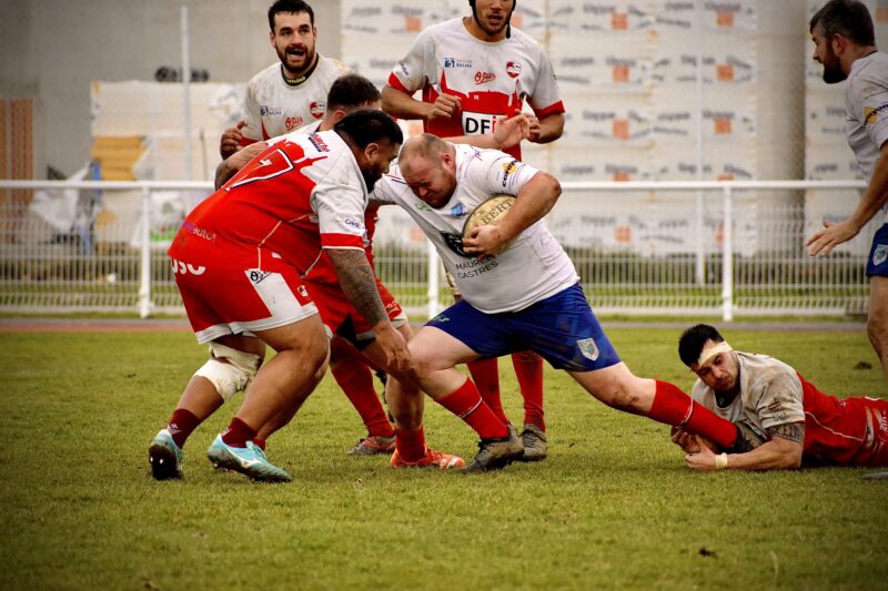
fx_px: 11097
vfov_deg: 3.1
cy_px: 296
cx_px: 444
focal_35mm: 450
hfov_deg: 4.6
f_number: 6.3
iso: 1600
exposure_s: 1/500
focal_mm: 300
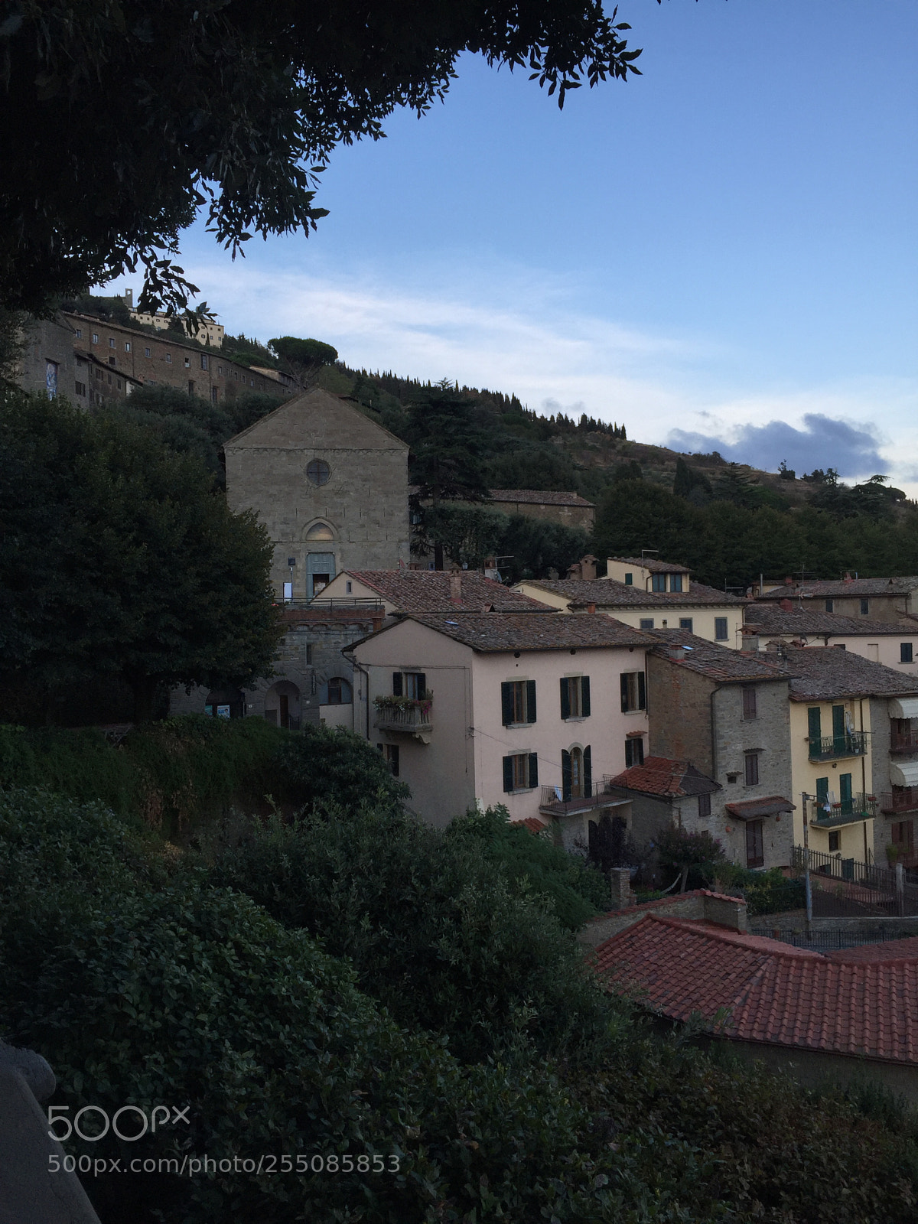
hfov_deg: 48.2
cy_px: 612
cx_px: 459
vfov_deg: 61.7
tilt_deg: +0.6
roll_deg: +1.0
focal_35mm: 29
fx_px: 1025
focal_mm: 4.15
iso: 32
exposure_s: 1/265
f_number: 2.2
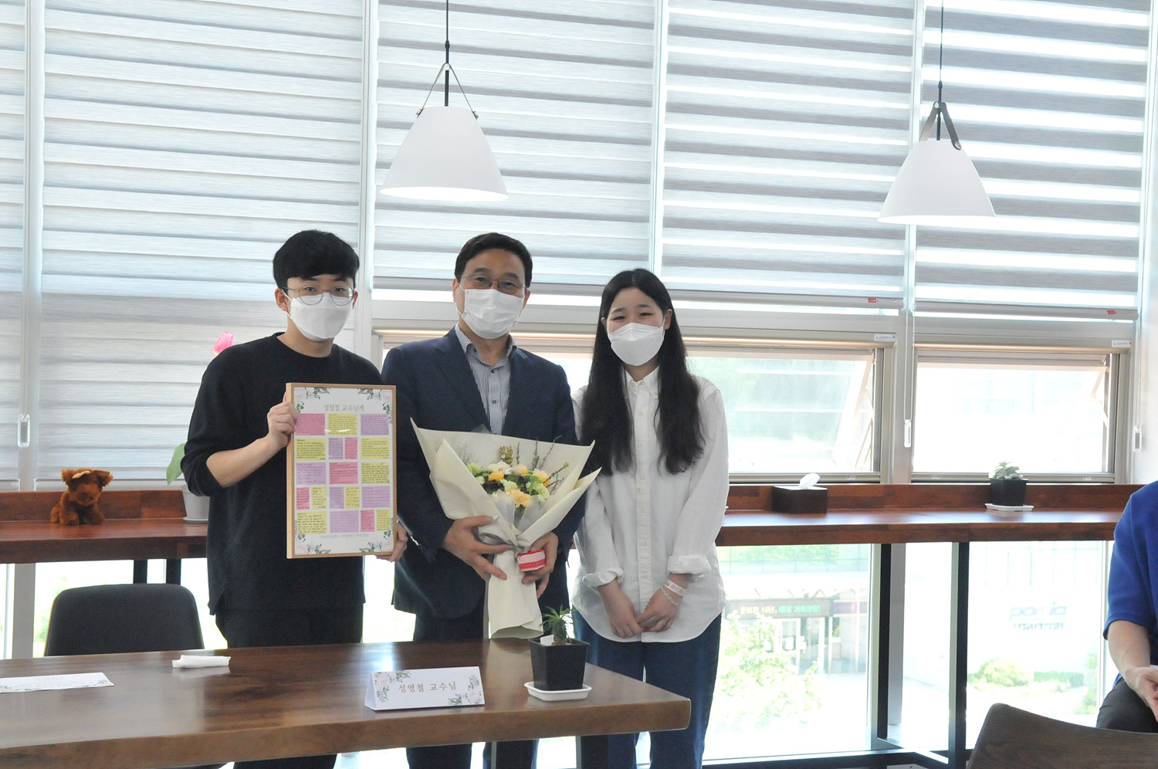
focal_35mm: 60
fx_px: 1927
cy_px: 384
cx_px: 579
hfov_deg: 33.4
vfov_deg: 22.6
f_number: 6.3
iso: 3200
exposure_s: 1/160
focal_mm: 40
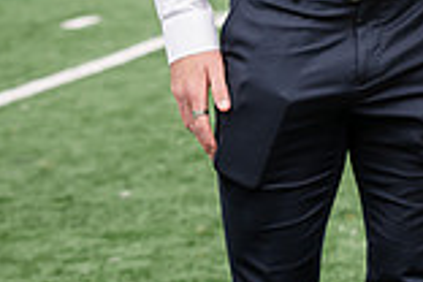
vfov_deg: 4.5
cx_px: 434
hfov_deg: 6.7
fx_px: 3583
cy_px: -194
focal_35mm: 305
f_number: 5
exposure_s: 1/640
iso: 320
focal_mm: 82
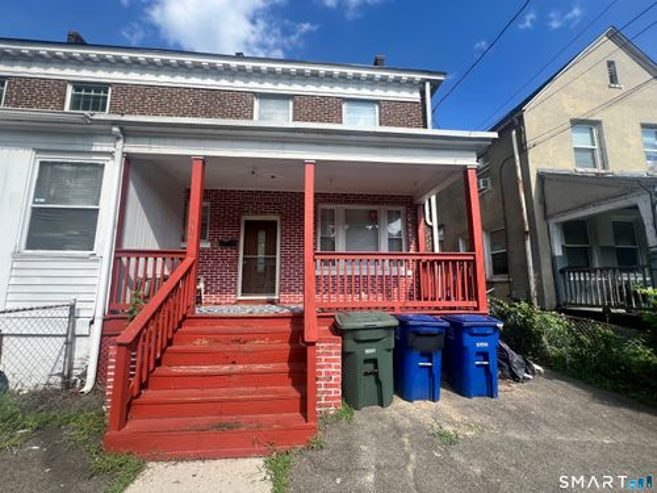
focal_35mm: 13
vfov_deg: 89.9
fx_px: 247
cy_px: 246
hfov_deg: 106.2
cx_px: 328
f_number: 1.8
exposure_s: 1/637
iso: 32
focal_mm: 1.57
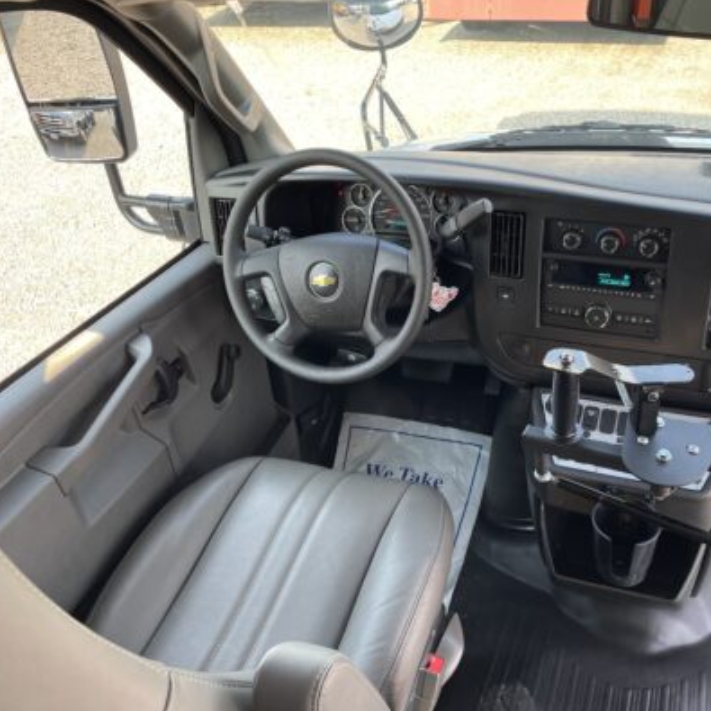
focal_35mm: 31
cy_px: 356
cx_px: 458
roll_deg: +3.8
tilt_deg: -36.4
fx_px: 720
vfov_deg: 52.5
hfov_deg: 51.8
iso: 32
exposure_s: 1/121
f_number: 1.6
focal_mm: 4.2
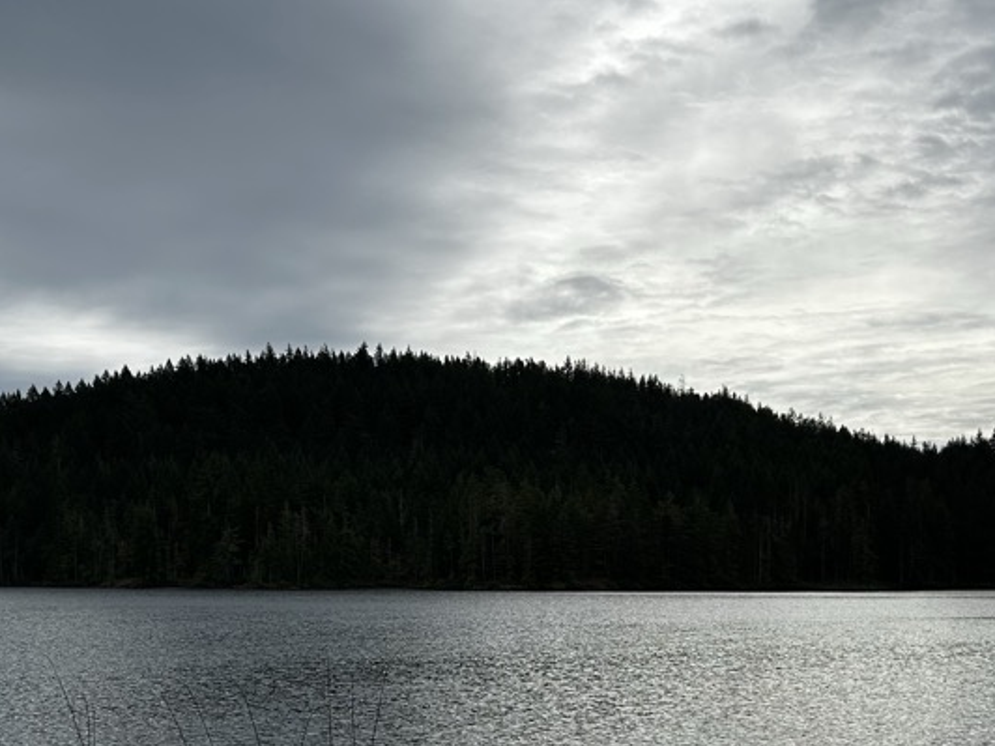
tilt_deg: +1.1
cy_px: 537
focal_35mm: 50
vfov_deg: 28.8
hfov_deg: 37.9
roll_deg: -0.1
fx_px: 1437
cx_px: 355
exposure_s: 1/8000
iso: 50
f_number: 1.5
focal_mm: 5.7
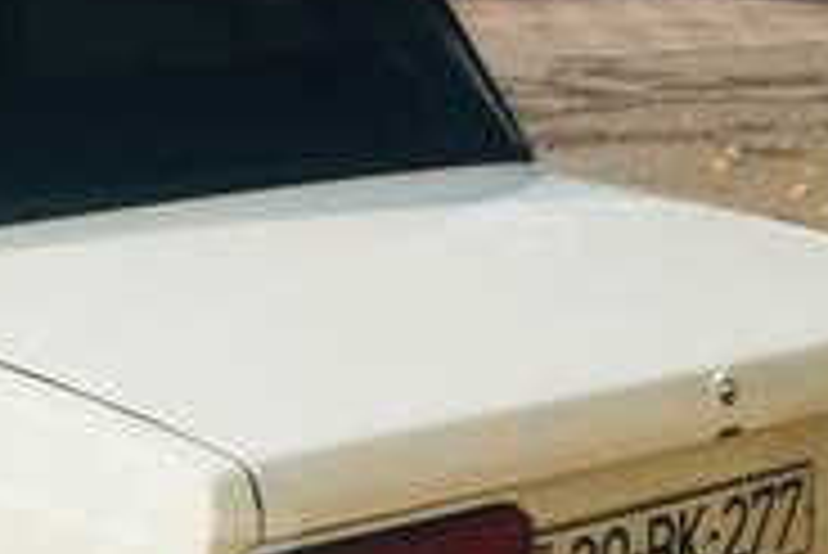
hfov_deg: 18.0
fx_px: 2486
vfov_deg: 12.5
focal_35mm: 108
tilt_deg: -17.2
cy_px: 579
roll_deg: -0.4
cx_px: -158
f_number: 2.2
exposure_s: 1/3425
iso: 32
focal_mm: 4.15
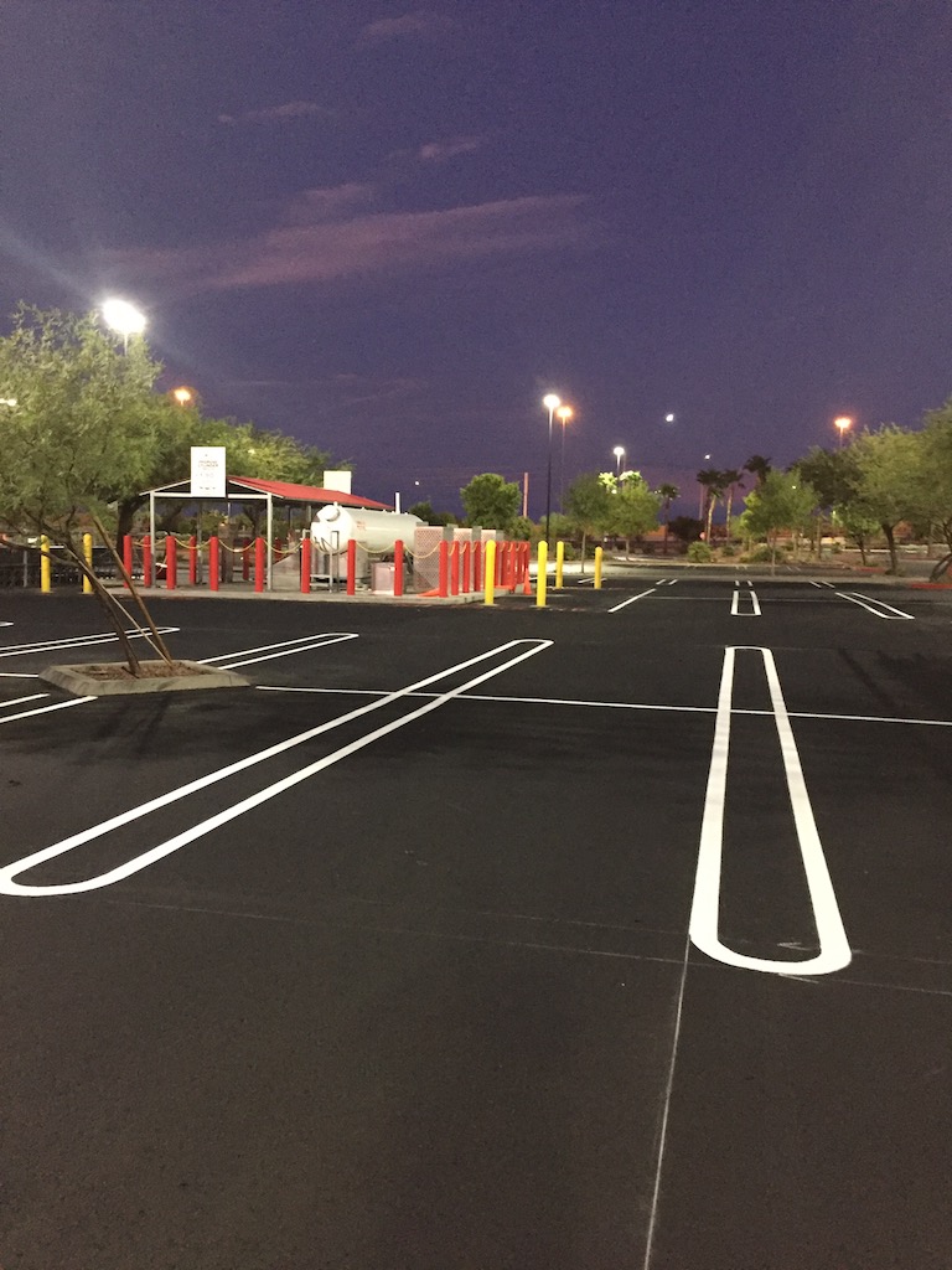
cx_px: 476
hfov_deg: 48.2
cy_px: 635
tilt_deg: -3.5
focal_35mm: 29
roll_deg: -1.1
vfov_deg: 61.7
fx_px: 1063
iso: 400
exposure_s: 1/15
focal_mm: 4.15
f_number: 2.2
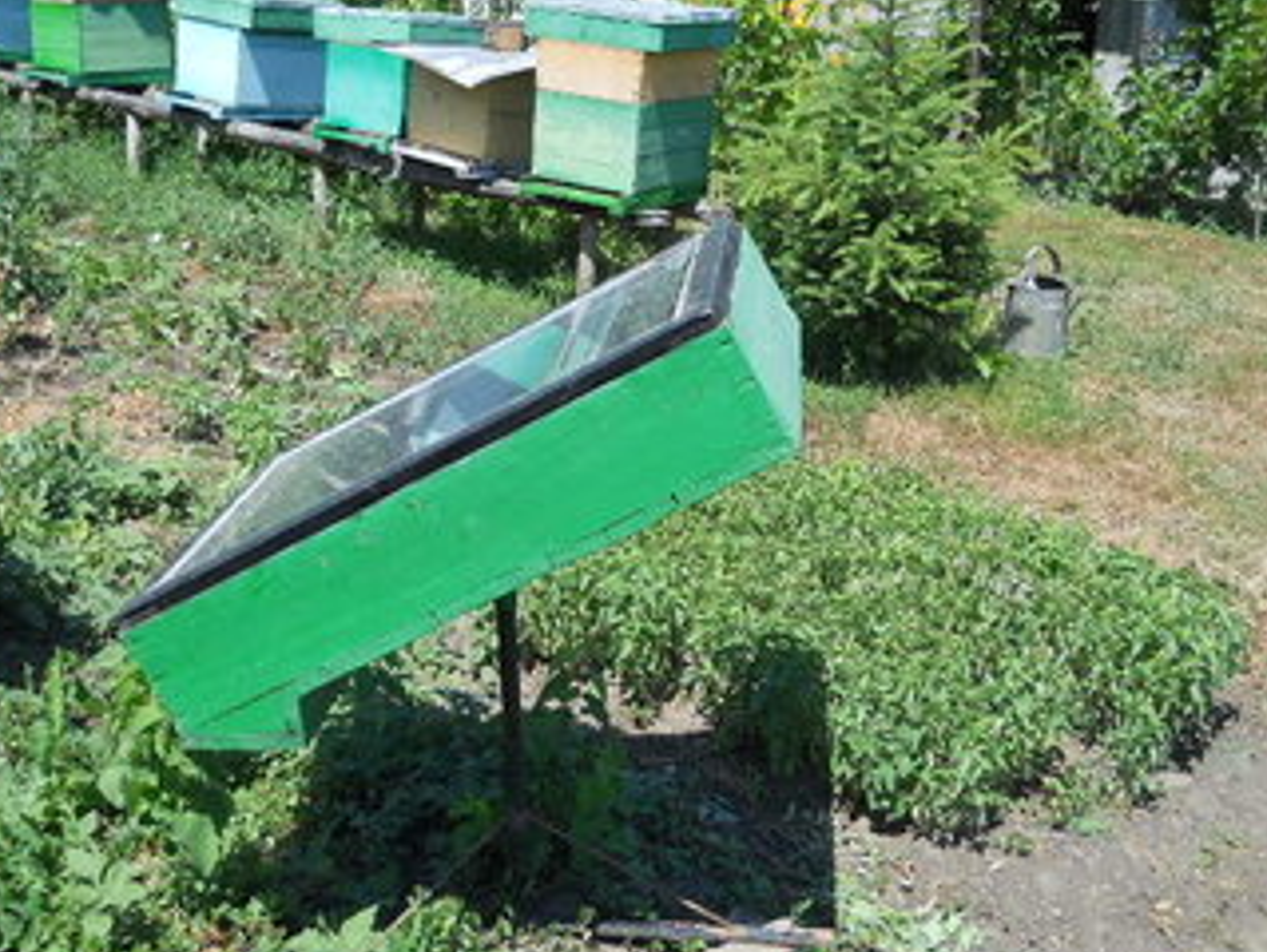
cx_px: 635
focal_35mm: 45
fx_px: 1649
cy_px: 454
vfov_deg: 32.2
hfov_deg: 42.0
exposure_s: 1/250
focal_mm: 6.72
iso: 80
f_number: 5.5
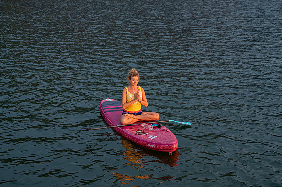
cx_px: 141
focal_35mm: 70
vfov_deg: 19.4
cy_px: 94
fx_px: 548
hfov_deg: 28.9
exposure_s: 1/125
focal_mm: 70
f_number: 8
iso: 640
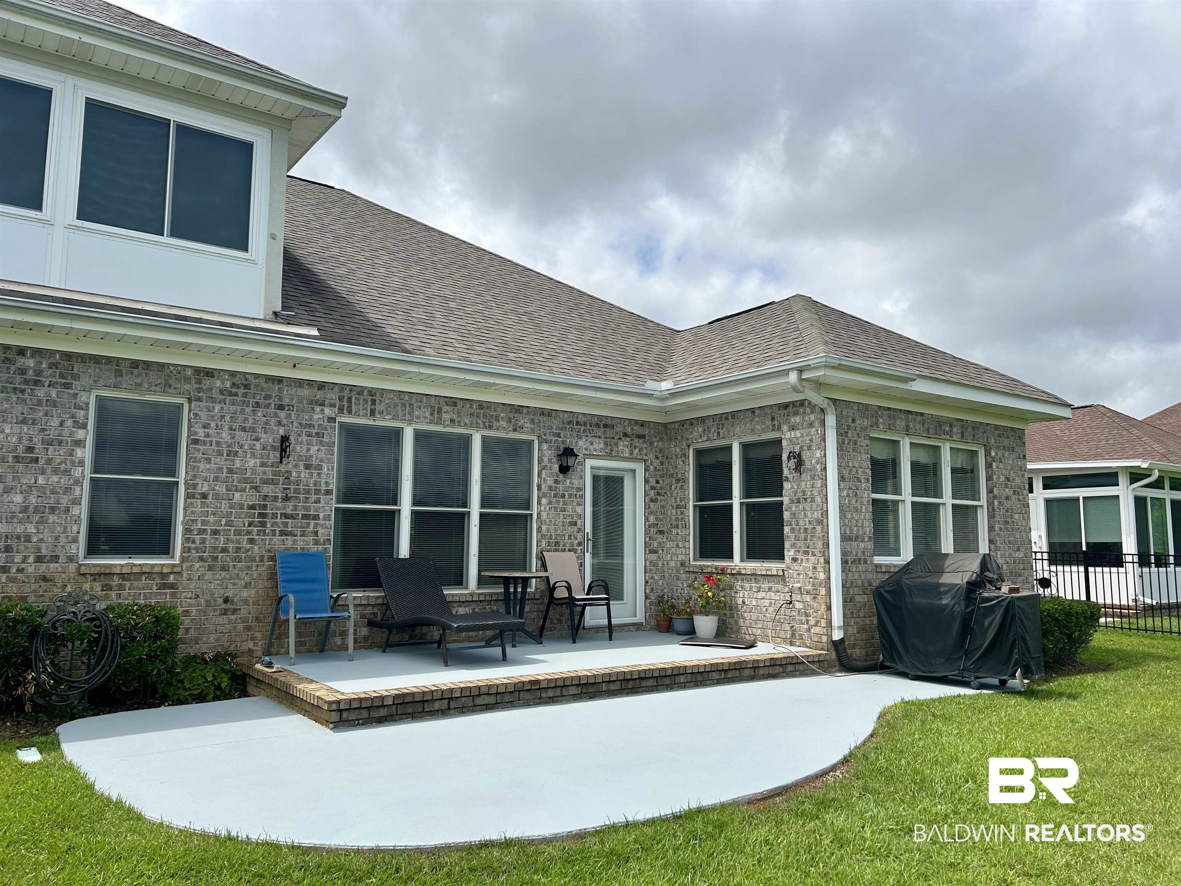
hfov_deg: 67.3
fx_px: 887
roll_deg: -0.4
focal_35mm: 26
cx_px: 590
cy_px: 443
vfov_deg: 53.1
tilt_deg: +6.7
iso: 50
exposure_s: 1/5882
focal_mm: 5.7
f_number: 1.5
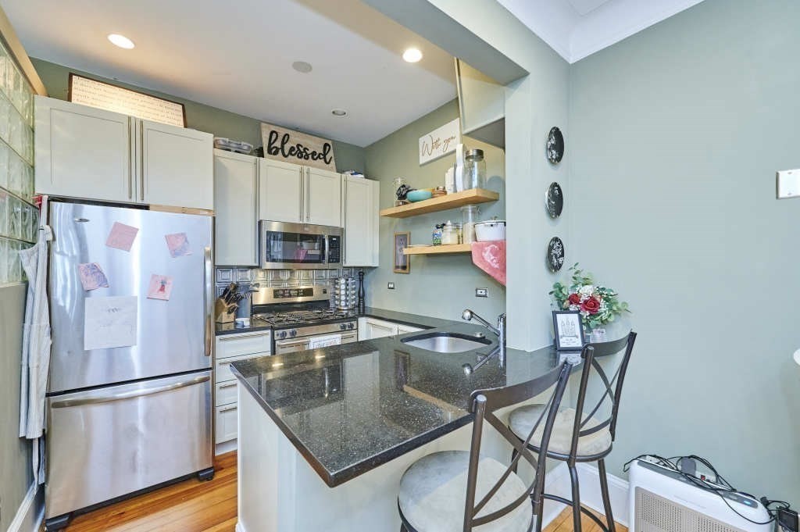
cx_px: 400
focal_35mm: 14
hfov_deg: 104.3
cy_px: 266
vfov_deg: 81.1
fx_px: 311
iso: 1600
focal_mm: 14
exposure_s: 1/60
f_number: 5.6
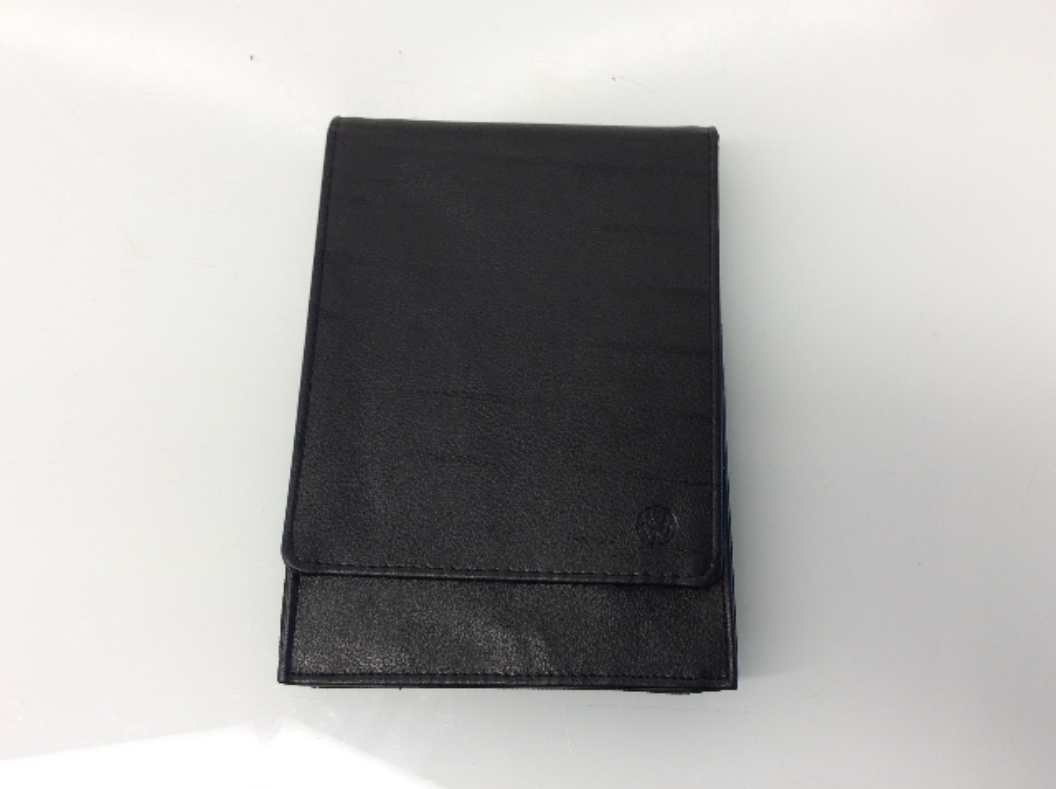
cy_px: 394
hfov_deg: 56.9
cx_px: 528
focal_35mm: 32
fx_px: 975
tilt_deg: -75.3
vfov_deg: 44.1
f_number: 2.4
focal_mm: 3.3
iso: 32
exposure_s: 1/30
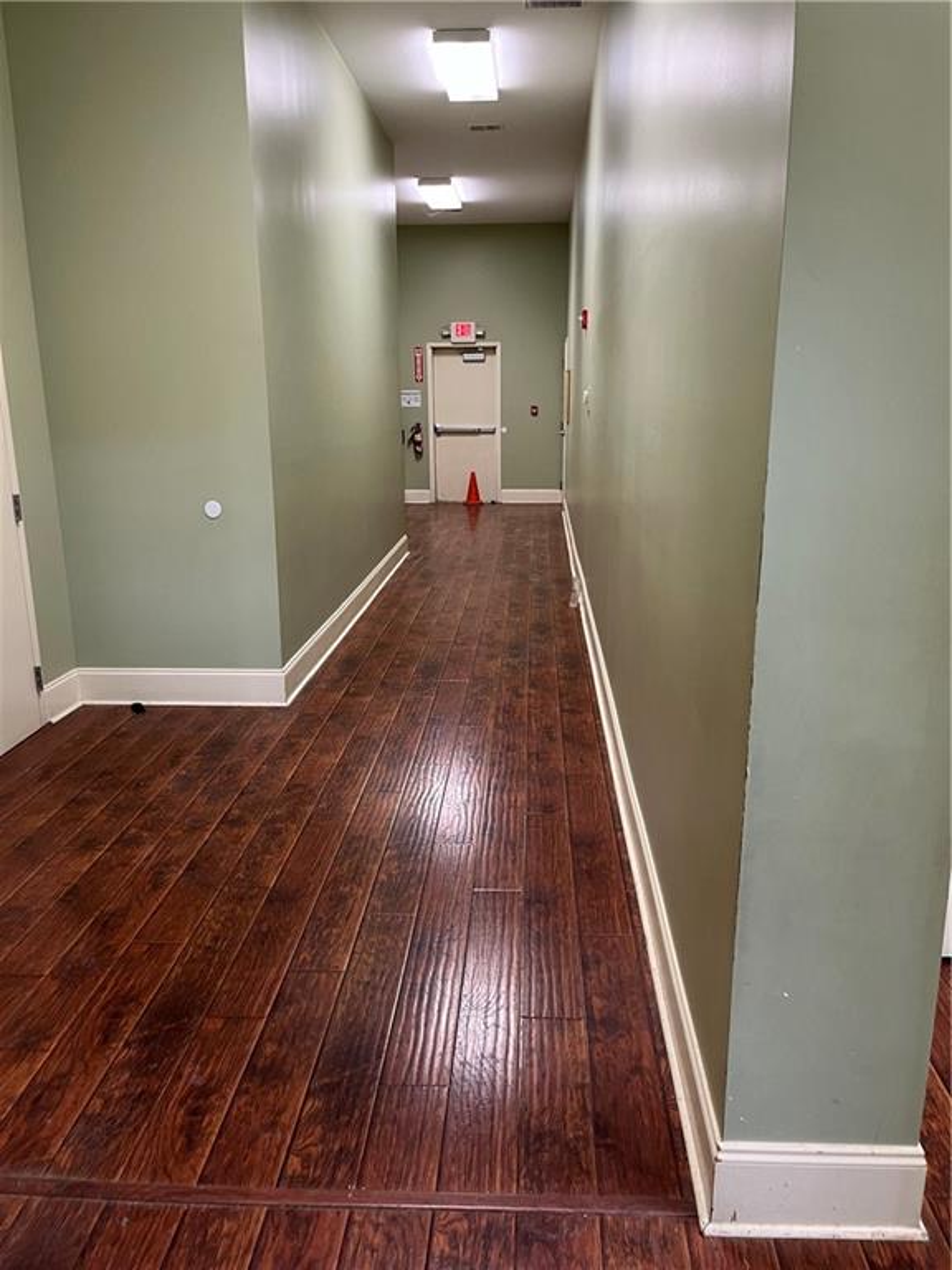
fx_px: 953
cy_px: 635
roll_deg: +0.1
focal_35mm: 26
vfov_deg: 67.3
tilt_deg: -15.2
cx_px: 476
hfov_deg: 53.1
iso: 125
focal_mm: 5.1
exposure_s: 1/60
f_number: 1.6
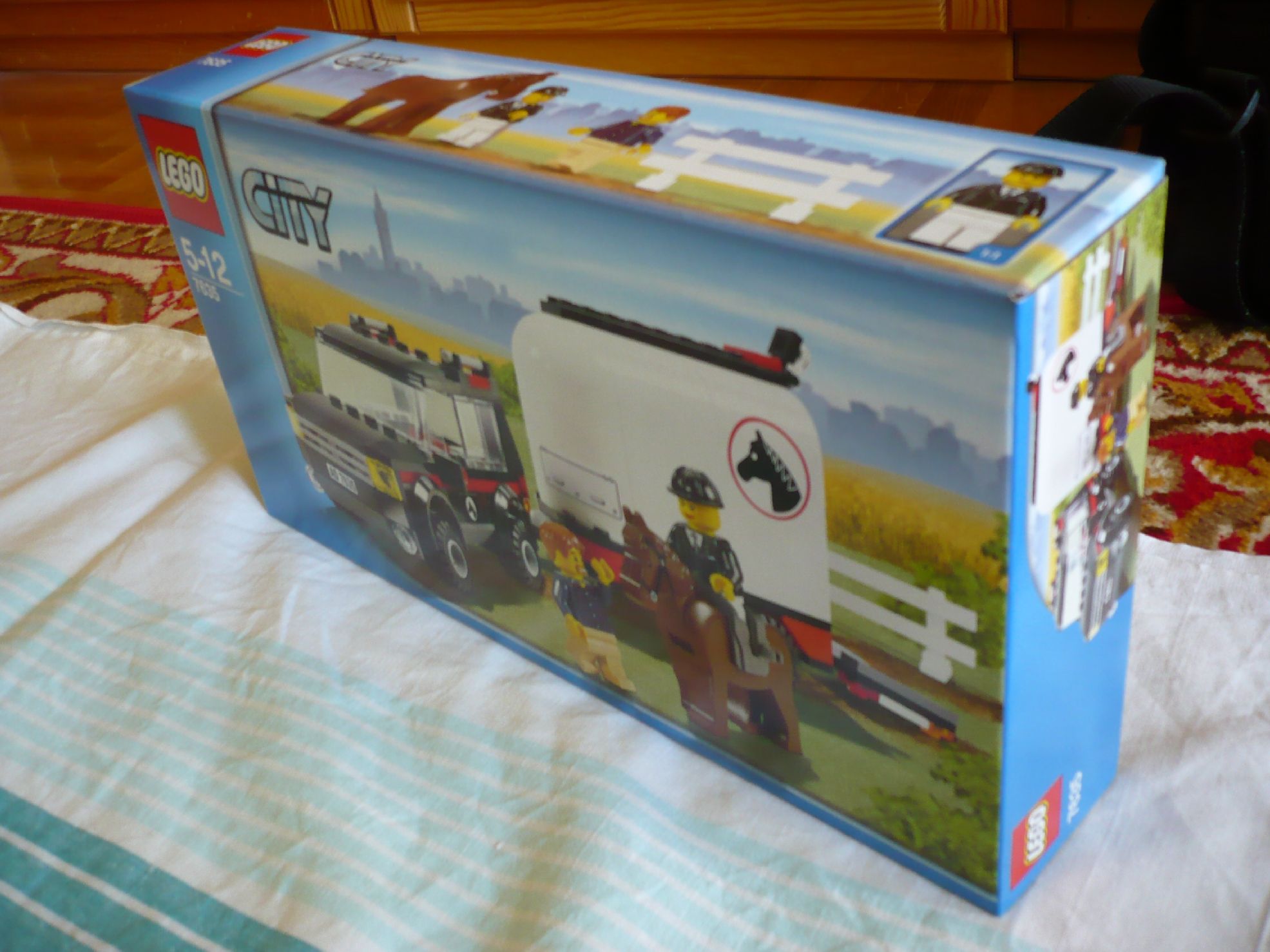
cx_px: 635
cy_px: 476
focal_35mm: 35
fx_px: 1284
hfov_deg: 52.6
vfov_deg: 40.7
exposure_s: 1/30
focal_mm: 5.8
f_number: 2.8
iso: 200
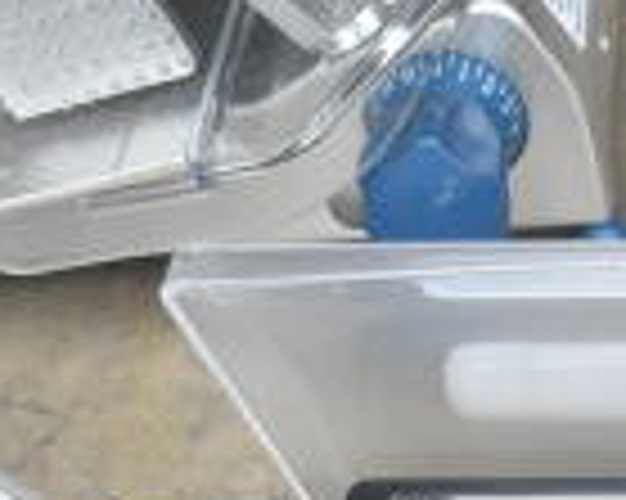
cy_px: 755
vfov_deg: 11.9
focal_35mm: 124
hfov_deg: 13.5
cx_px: 1220
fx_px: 2296
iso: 1600
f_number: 7.1
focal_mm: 20
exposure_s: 1/200
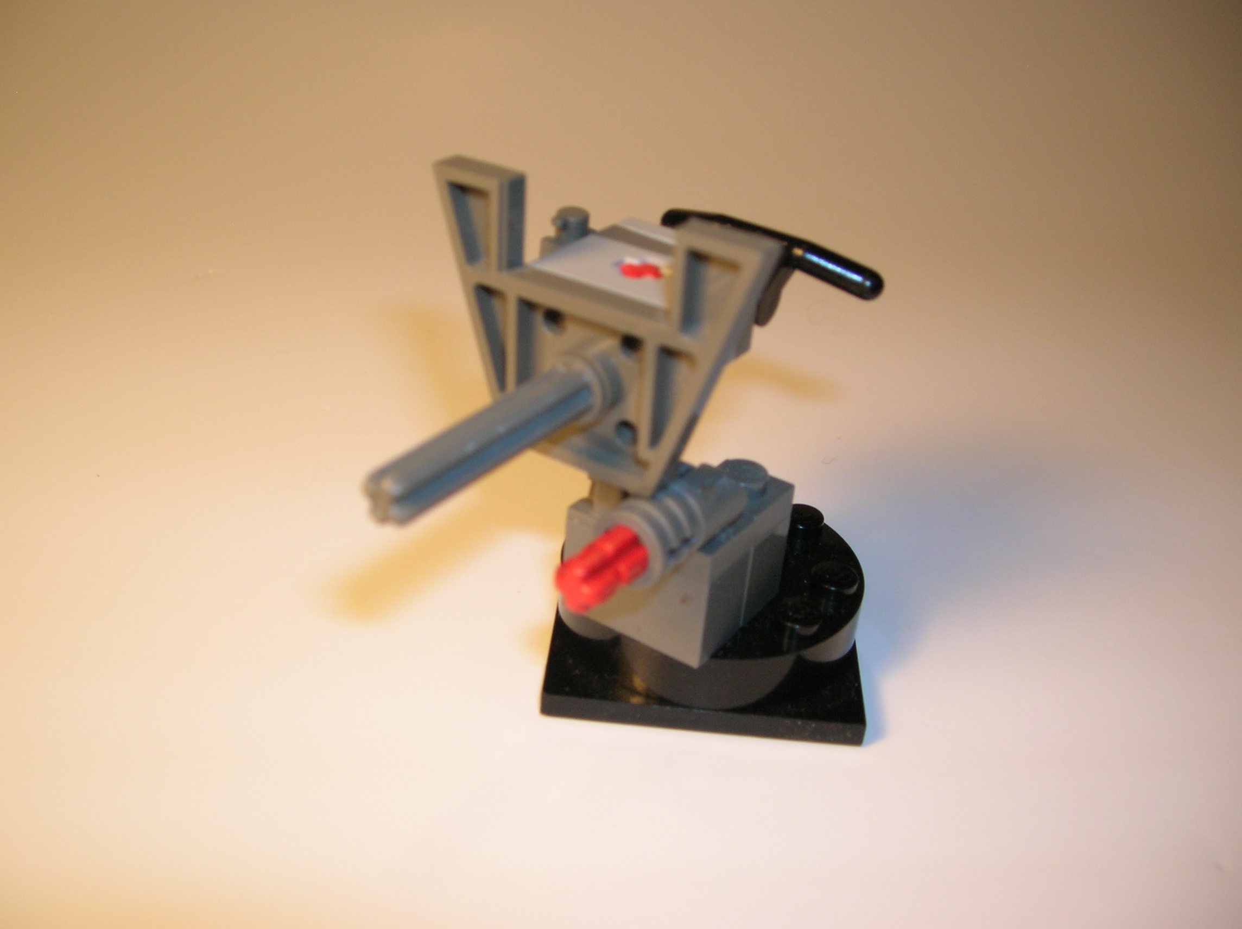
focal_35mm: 34
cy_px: 464
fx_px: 1219
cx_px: 621
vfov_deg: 41.7
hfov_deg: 54.0
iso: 88
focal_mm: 5.7
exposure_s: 1/26.6
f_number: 2.9
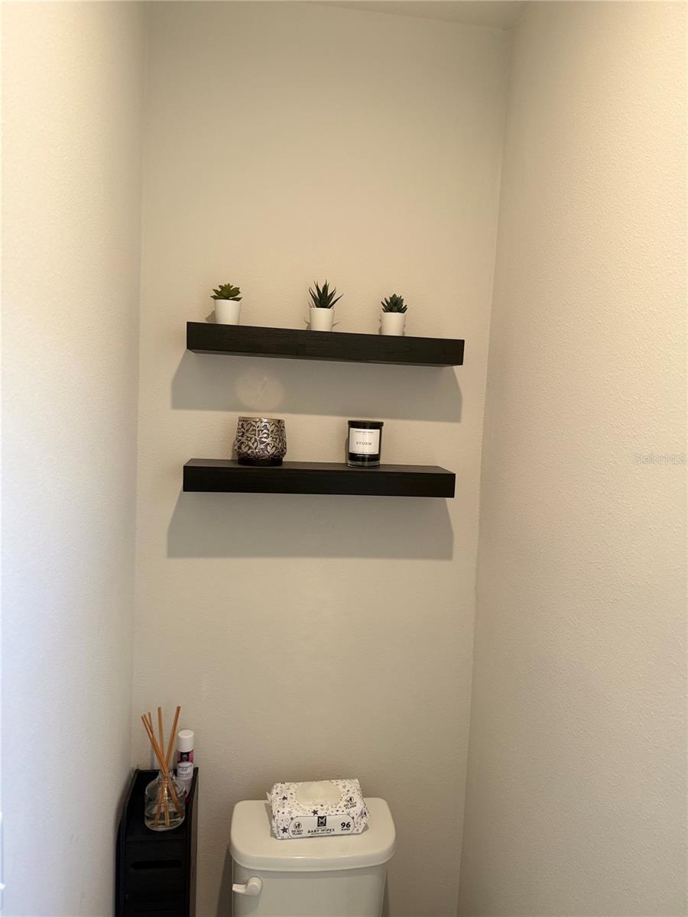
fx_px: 636
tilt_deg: -5.9
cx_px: 344
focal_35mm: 24
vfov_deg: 71.6
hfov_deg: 56.8
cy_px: 458
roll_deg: -2.3
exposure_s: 1/120
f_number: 1.78
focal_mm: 6.76
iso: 160
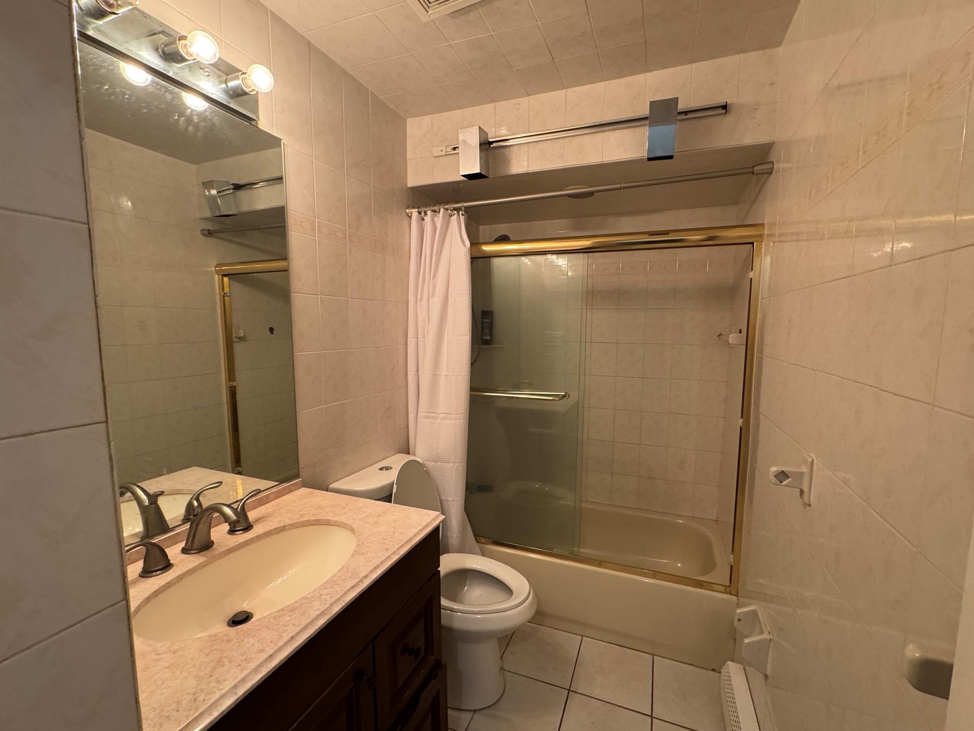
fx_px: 422
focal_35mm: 15
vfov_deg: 81.8
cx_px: 502
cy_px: 370
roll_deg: -0.3
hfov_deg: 98.1
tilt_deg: -6.1
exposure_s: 1/60
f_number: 2.2
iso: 250
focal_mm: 2.22
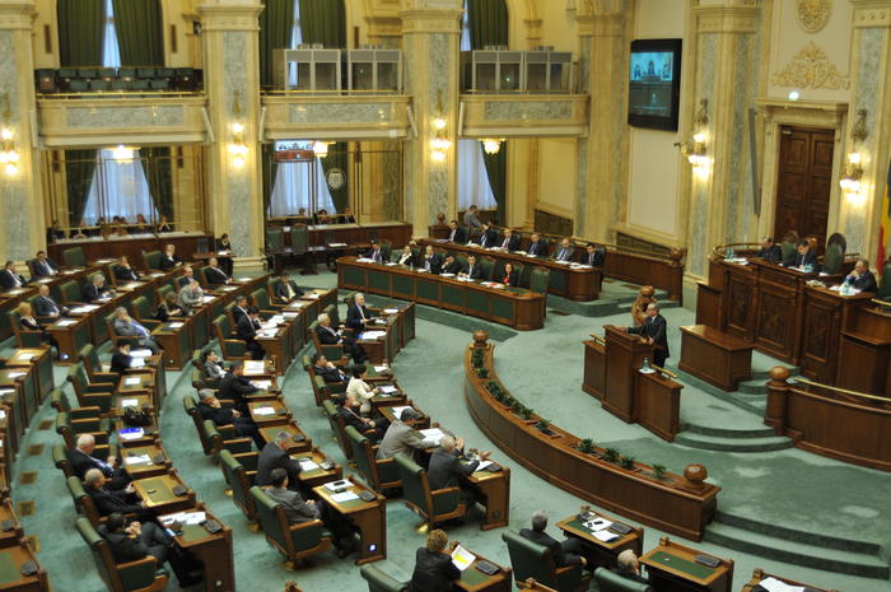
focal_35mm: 40
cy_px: 296
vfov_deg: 32.9
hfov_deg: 48.0
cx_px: 446
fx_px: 1001
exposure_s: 1/80
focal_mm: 27
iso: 640
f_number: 2.8
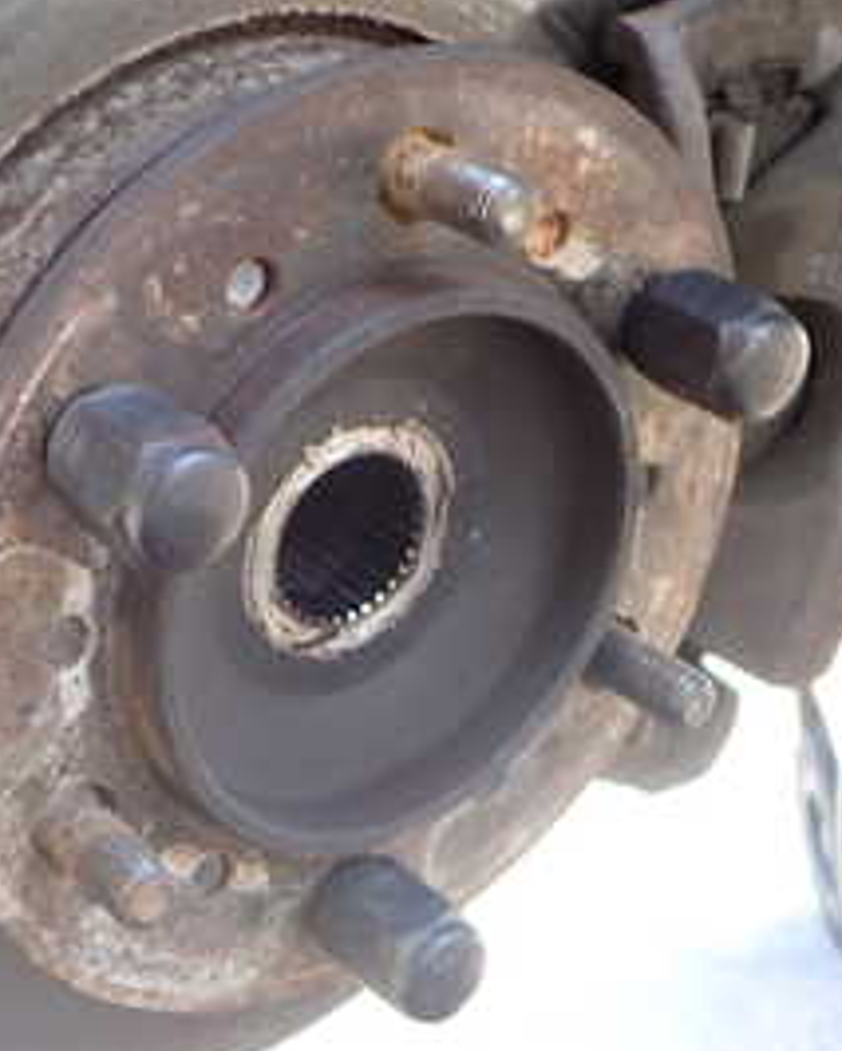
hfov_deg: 23.0
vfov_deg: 28.5
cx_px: 221
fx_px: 2055
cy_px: 352
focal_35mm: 66
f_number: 2.3
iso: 200
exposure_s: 1/100
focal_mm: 5.4
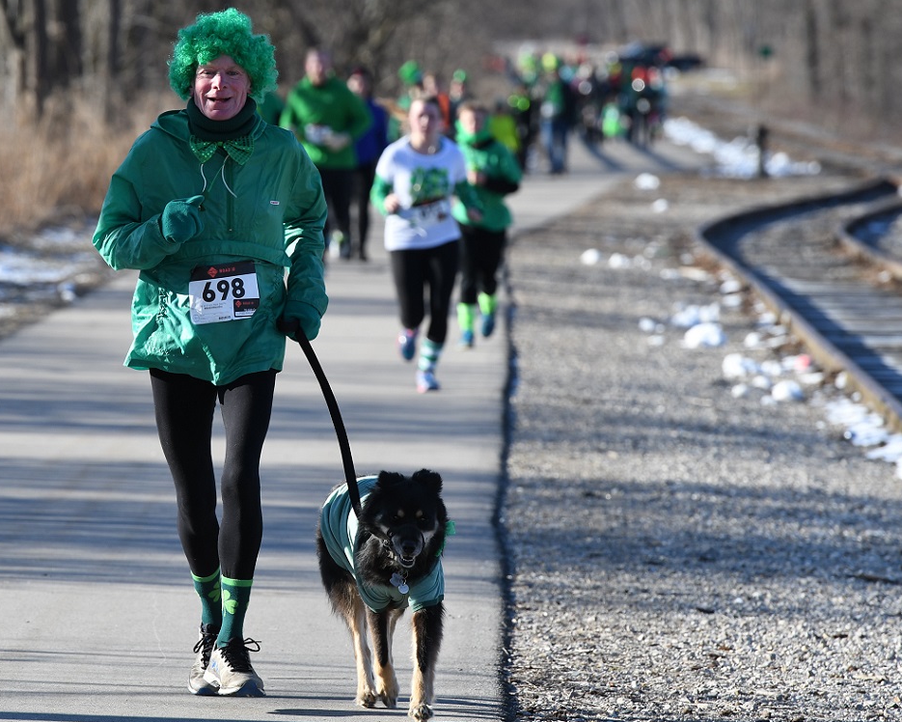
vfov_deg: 4.7
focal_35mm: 331
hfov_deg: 5.9
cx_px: 377
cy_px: 361
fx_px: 8825
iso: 220
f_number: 5.6
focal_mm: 195
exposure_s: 1/640
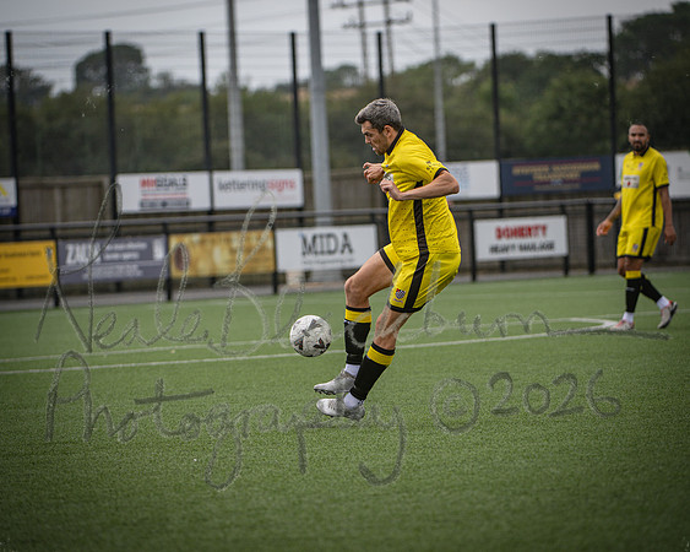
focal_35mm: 225
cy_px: 276
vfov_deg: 6.9
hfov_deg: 8.6
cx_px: 345
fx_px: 4600
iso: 400
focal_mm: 200
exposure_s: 1/1600
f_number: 4
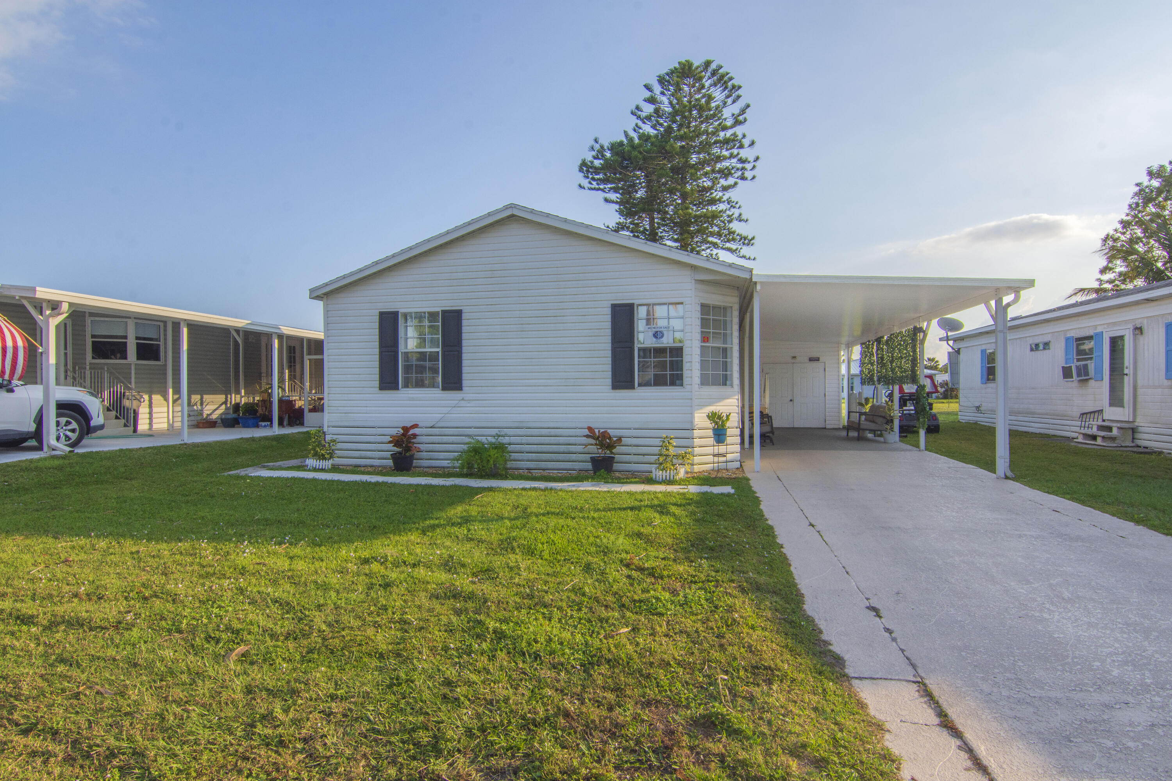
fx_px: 586
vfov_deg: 67.4
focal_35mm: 18
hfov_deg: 90.0
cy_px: 390
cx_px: 586
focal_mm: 12
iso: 320
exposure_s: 1/250
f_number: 14
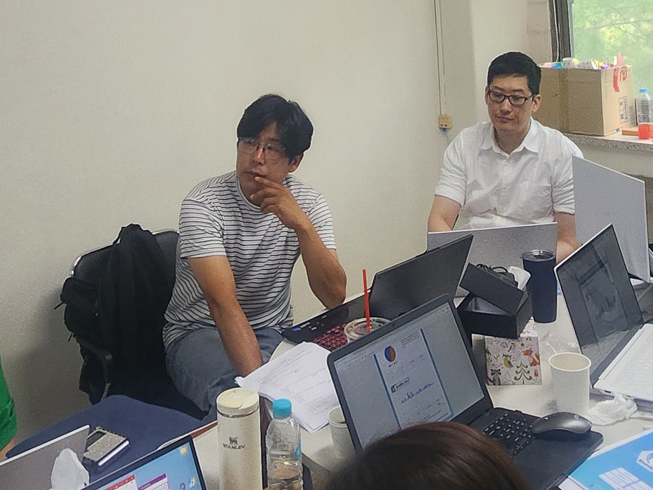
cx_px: 332
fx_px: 792
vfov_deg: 31.4
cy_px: -17
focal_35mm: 42
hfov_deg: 44.8
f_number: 2.2
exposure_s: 1/60
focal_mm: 1.7
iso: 125
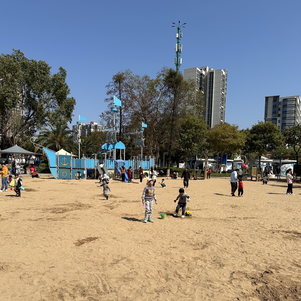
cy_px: 186
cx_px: 153
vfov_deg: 55.1
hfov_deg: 55.6
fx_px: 285
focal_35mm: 29
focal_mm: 6.86
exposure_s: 1/7042
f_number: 1.78
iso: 80
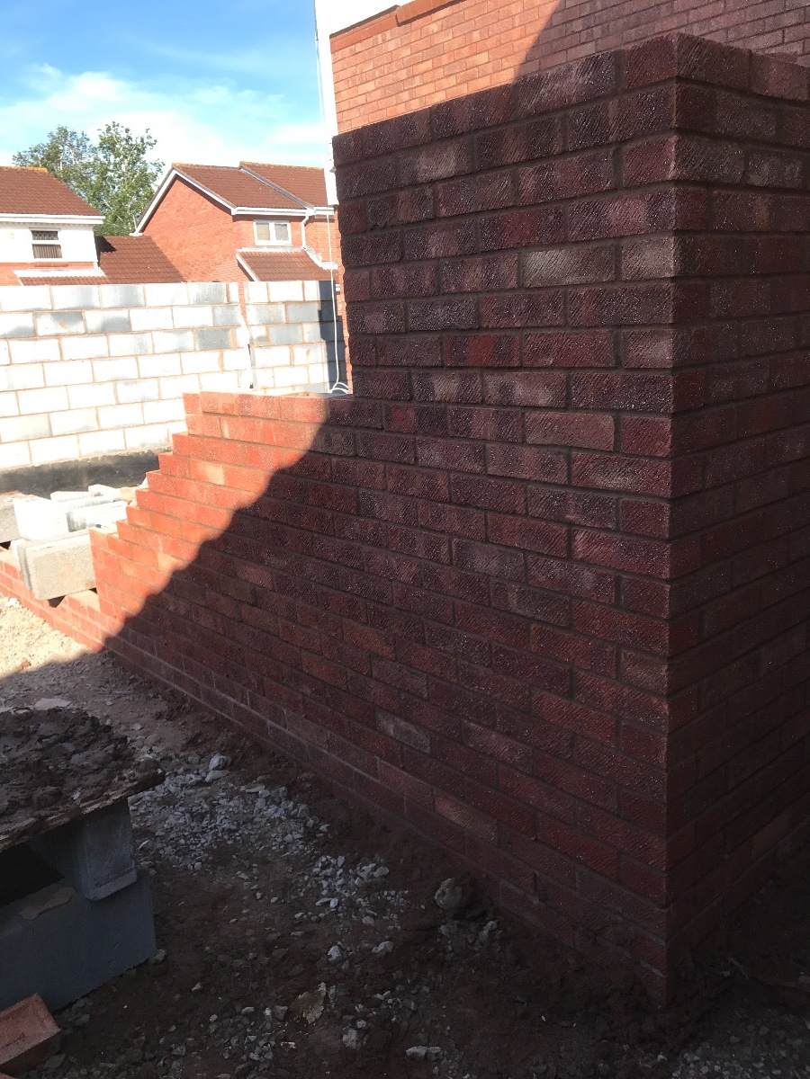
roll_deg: +4.0
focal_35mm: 28
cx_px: 405
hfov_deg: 49.7
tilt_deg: -13.1
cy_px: 540
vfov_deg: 63.4
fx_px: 874
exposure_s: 1/894
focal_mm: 3.99
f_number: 1.8
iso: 20
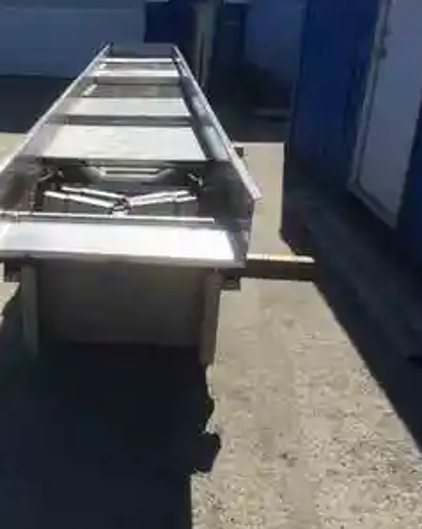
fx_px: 594
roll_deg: +1.1
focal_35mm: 38
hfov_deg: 37.9
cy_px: 264
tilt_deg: -21.2
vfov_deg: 48.0
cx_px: 92
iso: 32
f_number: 2.2
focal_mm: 4.15
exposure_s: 1/2564
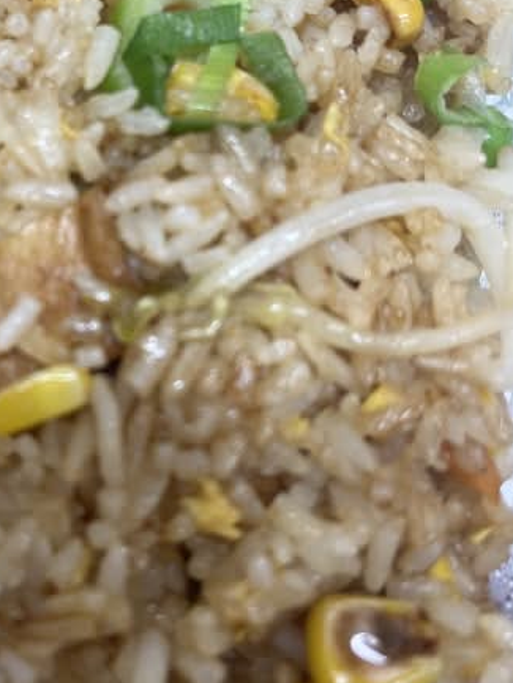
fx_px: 869
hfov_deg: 31.8
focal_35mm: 44
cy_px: 214
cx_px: 88
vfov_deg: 42.2
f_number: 1.6
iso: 80
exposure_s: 1/100
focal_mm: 5.1
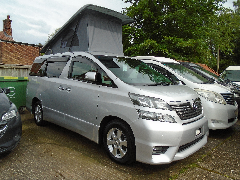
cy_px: 90
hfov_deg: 67.3
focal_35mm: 26
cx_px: 120
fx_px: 180
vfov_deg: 53.1
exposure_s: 1/800
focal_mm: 4.6
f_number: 3.2
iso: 100
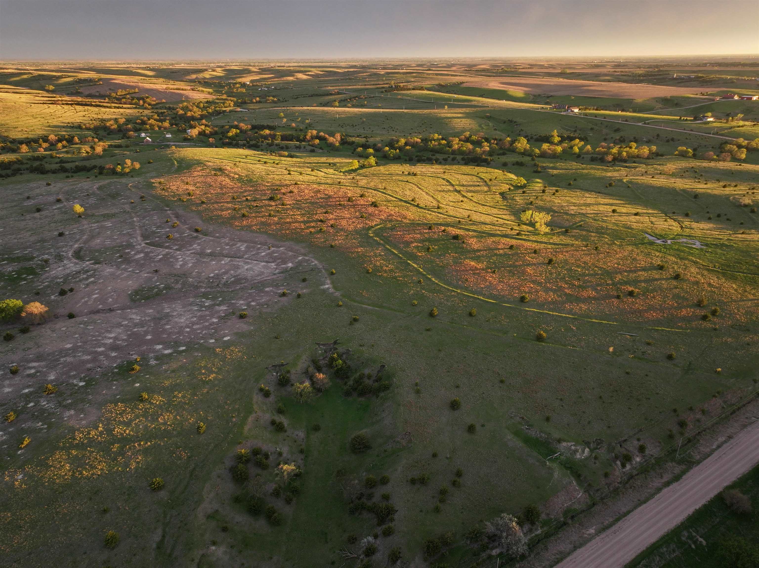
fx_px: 526
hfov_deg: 71.6
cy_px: 284
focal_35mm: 24
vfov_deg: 56.8
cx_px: 380
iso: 100
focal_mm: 12.29
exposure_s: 1/60
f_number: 2.8
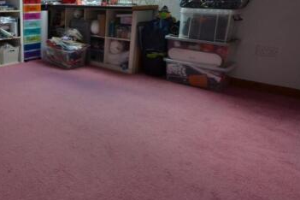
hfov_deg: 58.1
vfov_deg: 44.8
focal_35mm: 28
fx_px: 233
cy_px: 49
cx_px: 42
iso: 400
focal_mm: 10
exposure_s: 1/100
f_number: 5
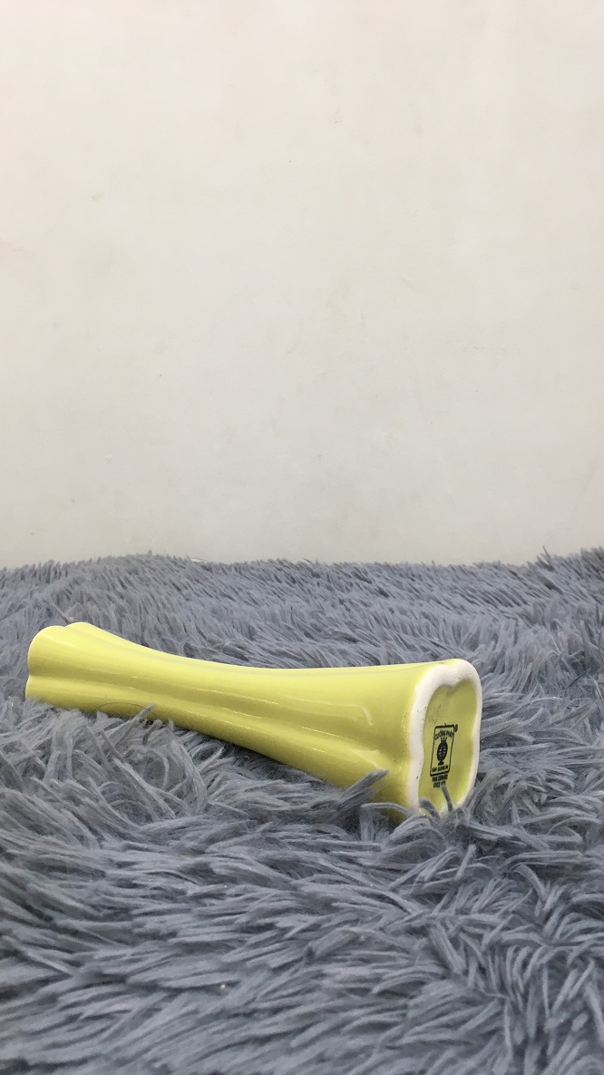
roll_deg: -1.6
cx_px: 310
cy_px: 538
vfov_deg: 61.0
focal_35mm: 32
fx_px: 912
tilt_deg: -12.4
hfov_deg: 36.7
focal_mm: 4.15
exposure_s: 1/33
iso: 80
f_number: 2.2
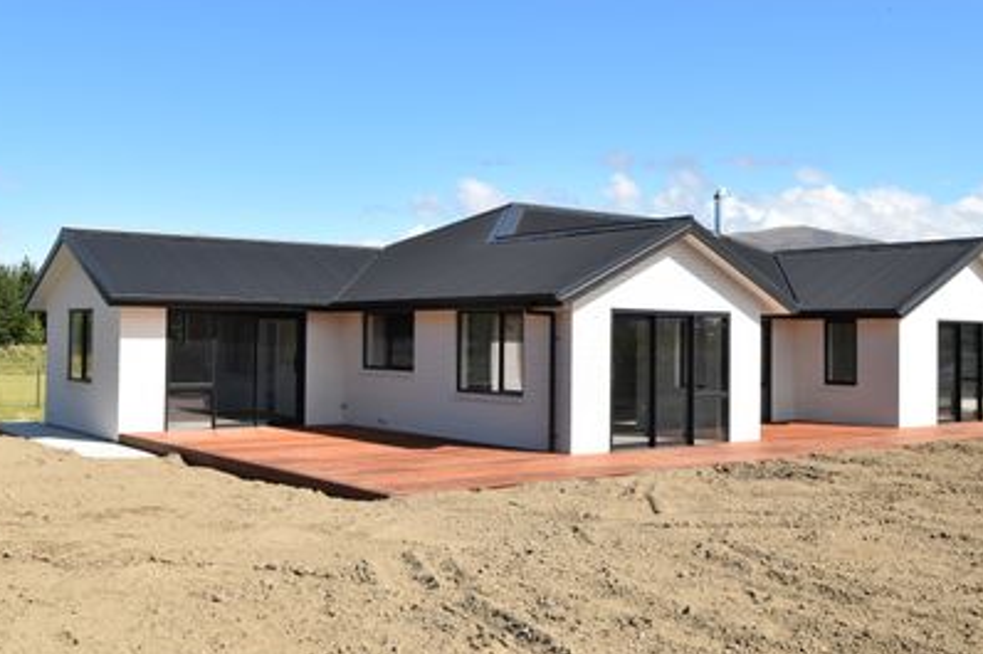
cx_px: 504
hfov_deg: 49.6
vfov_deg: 34.2
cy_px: 315
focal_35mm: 39
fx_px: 1064
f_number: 10
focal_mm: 22
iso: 200
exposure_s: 1/400
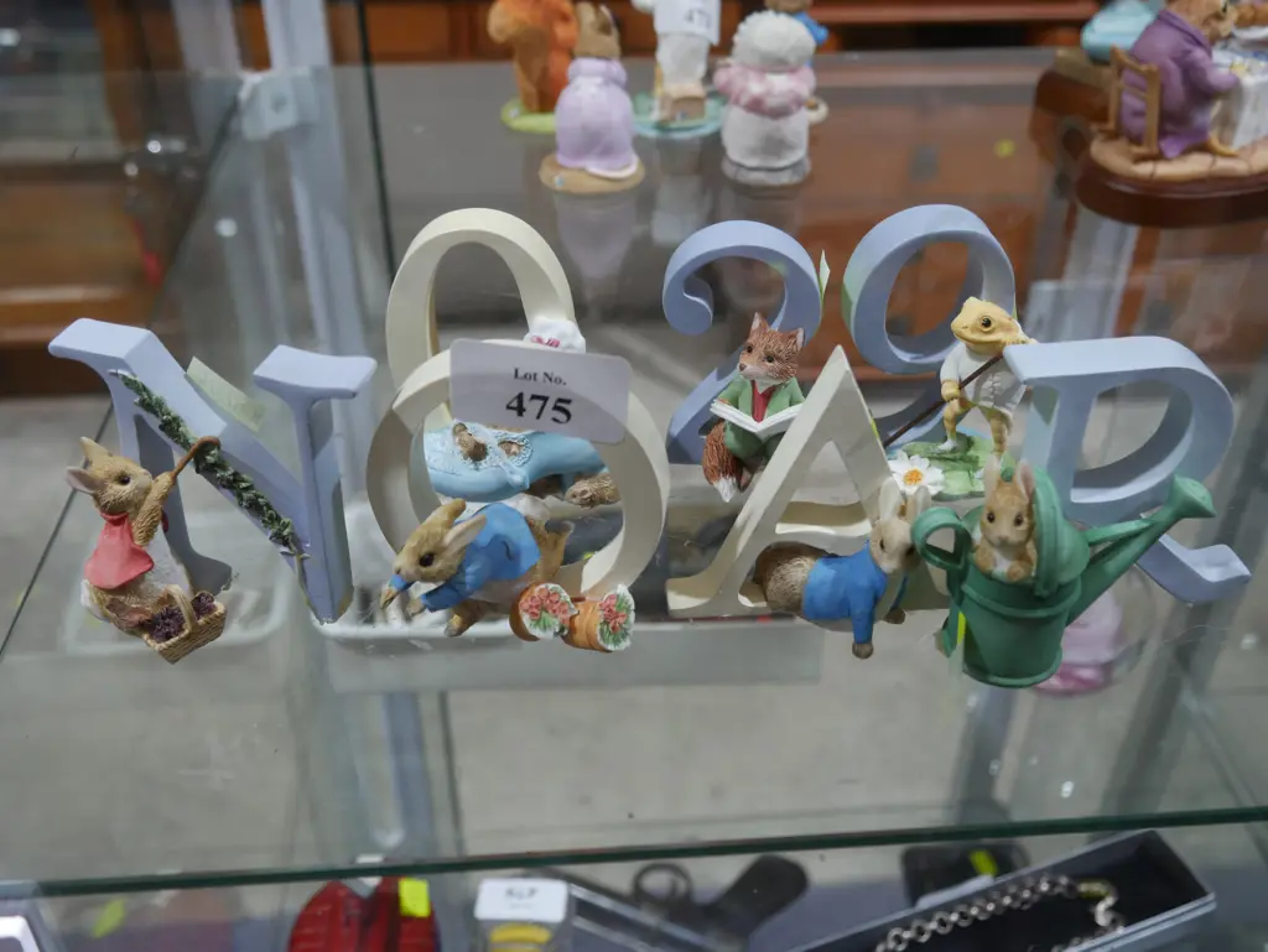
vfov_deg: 41.8
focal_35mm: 34
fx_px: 1246
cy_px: 476
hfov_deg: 53.9
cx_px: 634
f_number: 4
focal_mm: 17
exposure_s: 1/60
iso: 320
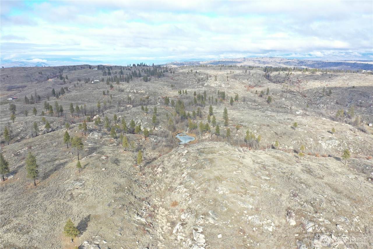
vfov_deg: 46.4
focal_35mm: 28
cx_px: 186
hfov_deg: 65.5
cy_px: 124
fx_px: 290
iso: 100
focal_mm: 10.26
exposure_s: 1/240
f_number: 5
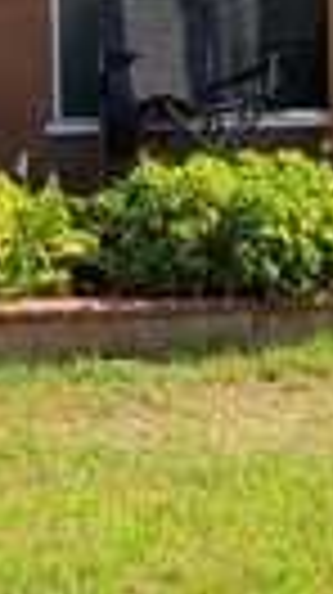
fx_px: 2156
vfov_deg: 15.7
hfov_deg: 8.7
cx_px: -117
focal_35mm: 137
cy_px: 238
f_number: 1.8
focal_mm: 5.4
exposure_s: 1/1576
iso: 40
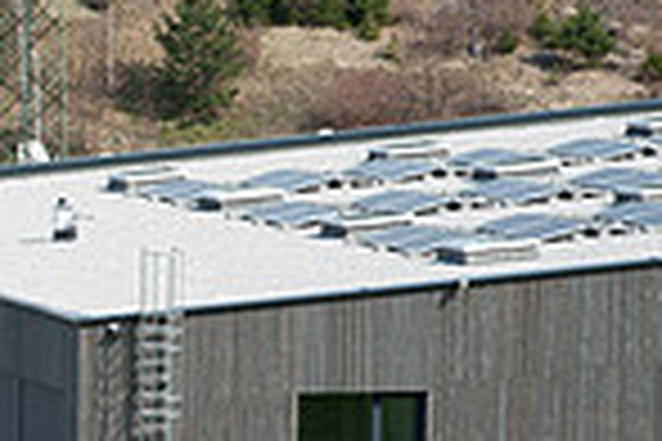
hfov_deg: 6.8
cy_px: 310
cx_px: -576
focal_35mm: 295
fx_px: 5424
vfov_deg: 4.7
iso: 200
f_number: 11
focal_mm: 75
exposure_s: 1/250
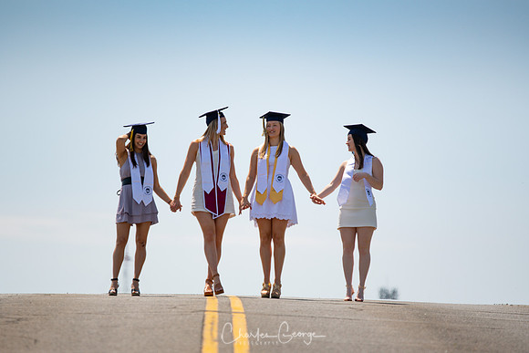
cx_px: 264
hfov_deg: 6.9
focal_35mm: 300
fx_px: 4409
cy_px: 176
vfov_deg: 4.6
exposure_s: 1/2500
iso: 100
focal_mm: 200
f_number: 2.8
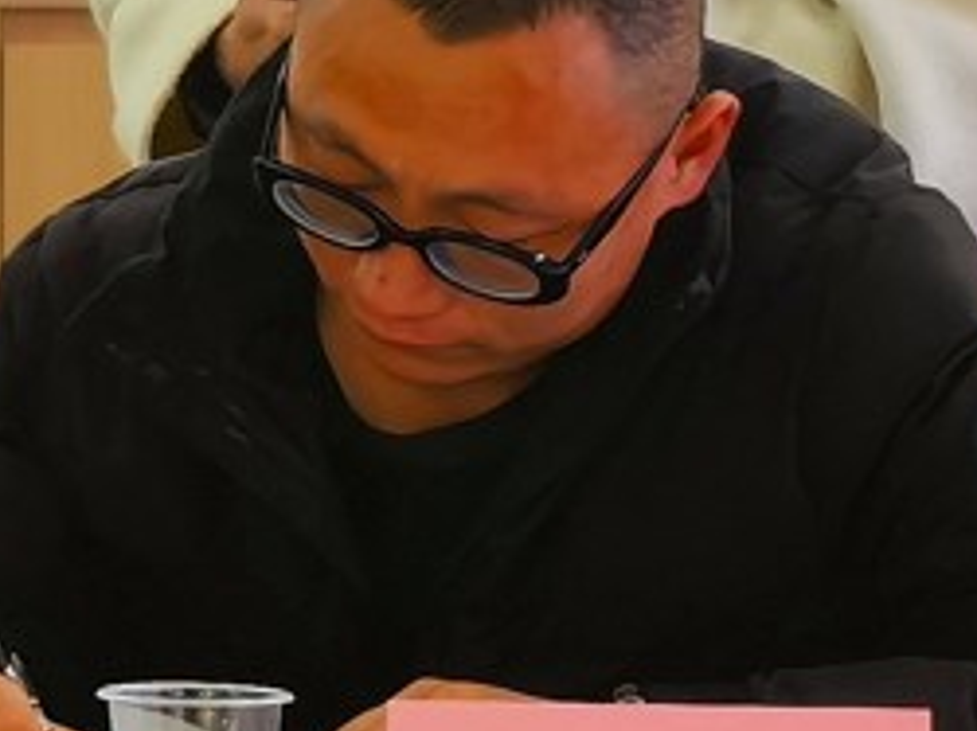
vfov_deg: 4.5
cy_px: -86
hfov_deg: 5.9
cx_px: -942
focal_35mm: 327
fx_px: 9220
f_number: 4
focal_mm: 6.67
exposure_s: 1/119
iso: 80
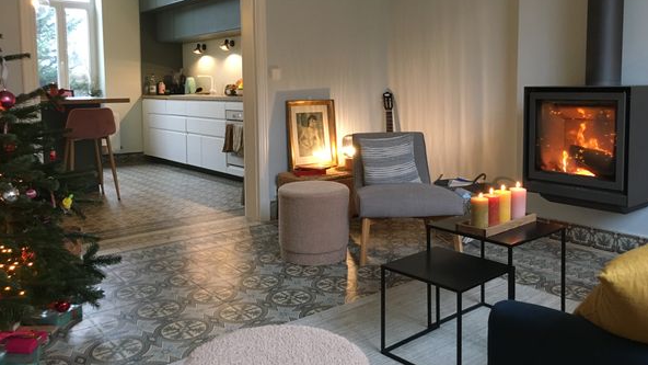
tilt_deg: -5.3
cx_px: 326
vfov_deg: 36.4
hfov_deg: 61.0
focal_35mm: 32
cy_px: 129
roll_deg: +0.7
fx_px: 550
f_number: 2.2
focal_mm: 4.15
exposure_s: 1/33
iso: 200
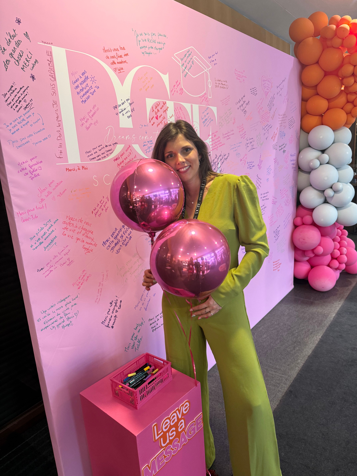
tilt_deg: -13.1
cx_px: 178
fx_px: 330
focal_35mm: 24
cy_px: 238
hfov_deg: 56.8
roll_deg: +3.8
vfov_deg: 71.6
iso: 200
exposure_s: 1/50
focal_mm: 6.76
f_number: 1.78
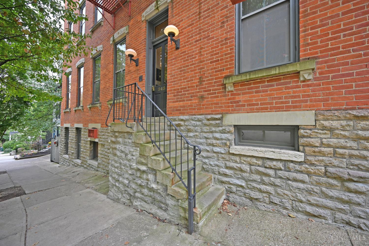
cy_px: 123
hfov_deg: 104.3
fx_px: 143
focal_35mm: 14
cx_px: 184
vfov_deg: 81.2
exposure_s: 1/250
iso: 200
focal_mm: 14
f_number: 4
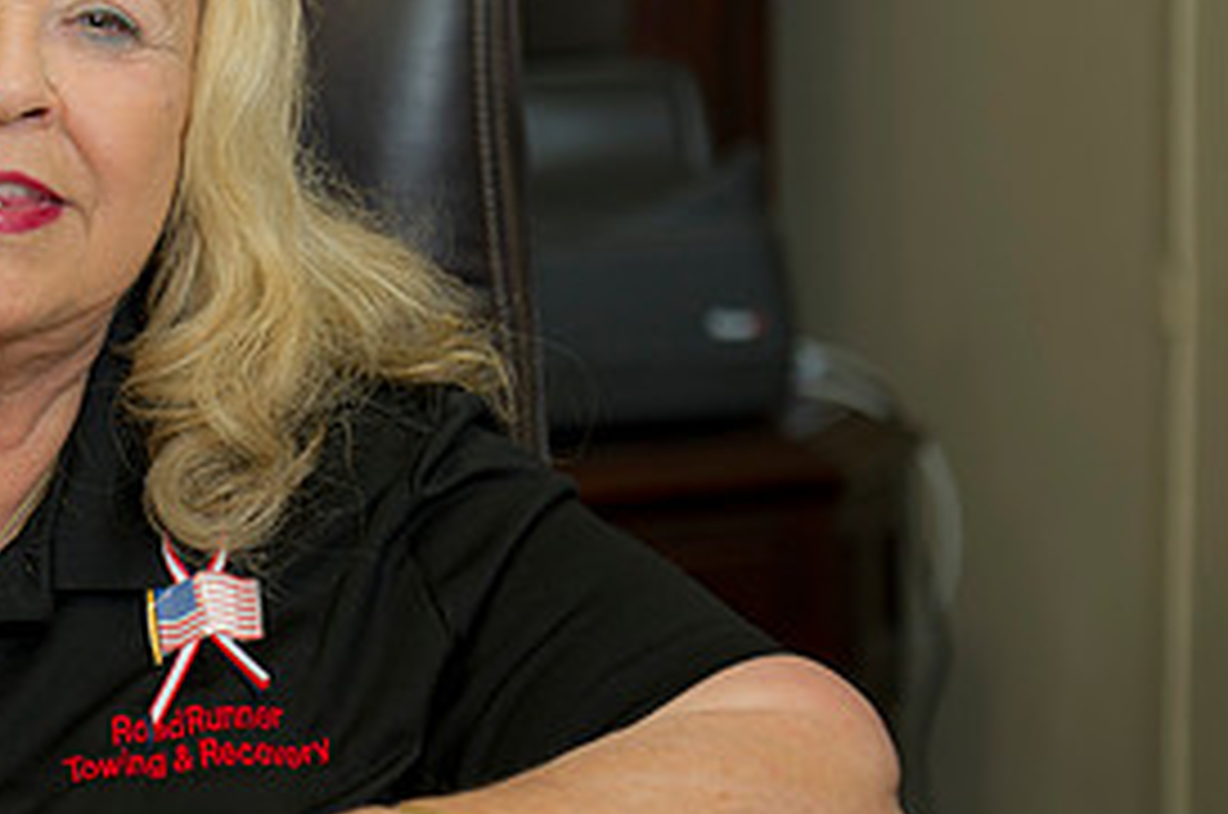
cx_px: 193
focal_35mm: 234
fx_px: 7968
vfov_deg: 5.8
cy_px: 472
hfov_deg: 8.8
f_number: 2.8
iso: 400
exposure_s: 1/80
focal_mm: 110
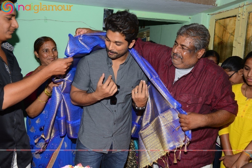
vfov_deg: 41.1
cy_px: 84
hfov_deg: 58.7
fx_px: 224
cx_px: 126
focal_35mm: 32
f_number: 6.3
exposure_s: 1/125
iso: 320
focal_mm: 32
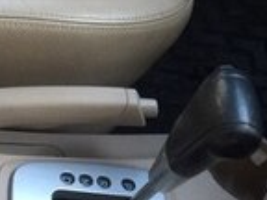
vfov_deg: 10.6
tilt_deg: -35.1
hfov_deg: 14.7
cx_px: 241
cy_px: -127
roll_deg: -28.2
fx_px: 1026
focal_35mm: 133
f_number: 2.2
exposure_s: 1/33
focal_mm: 4.15
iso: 64
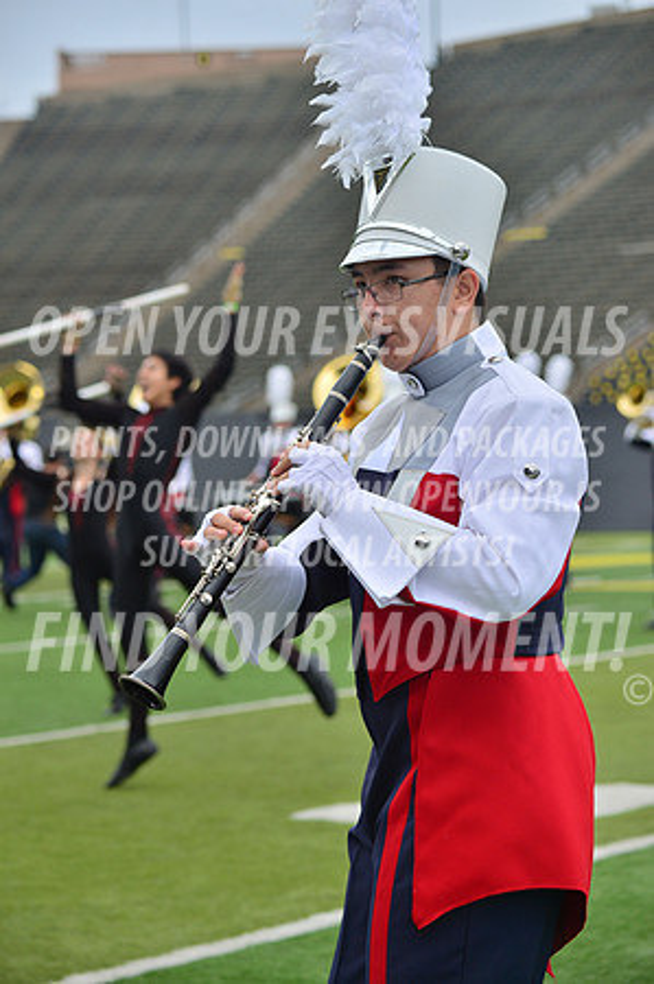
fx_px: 2868
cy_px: 492
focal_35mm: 105
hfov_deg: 13.0
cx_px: 327
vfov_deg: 19.5
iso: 200
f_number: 5.6
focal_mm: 105
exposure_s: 1/1000
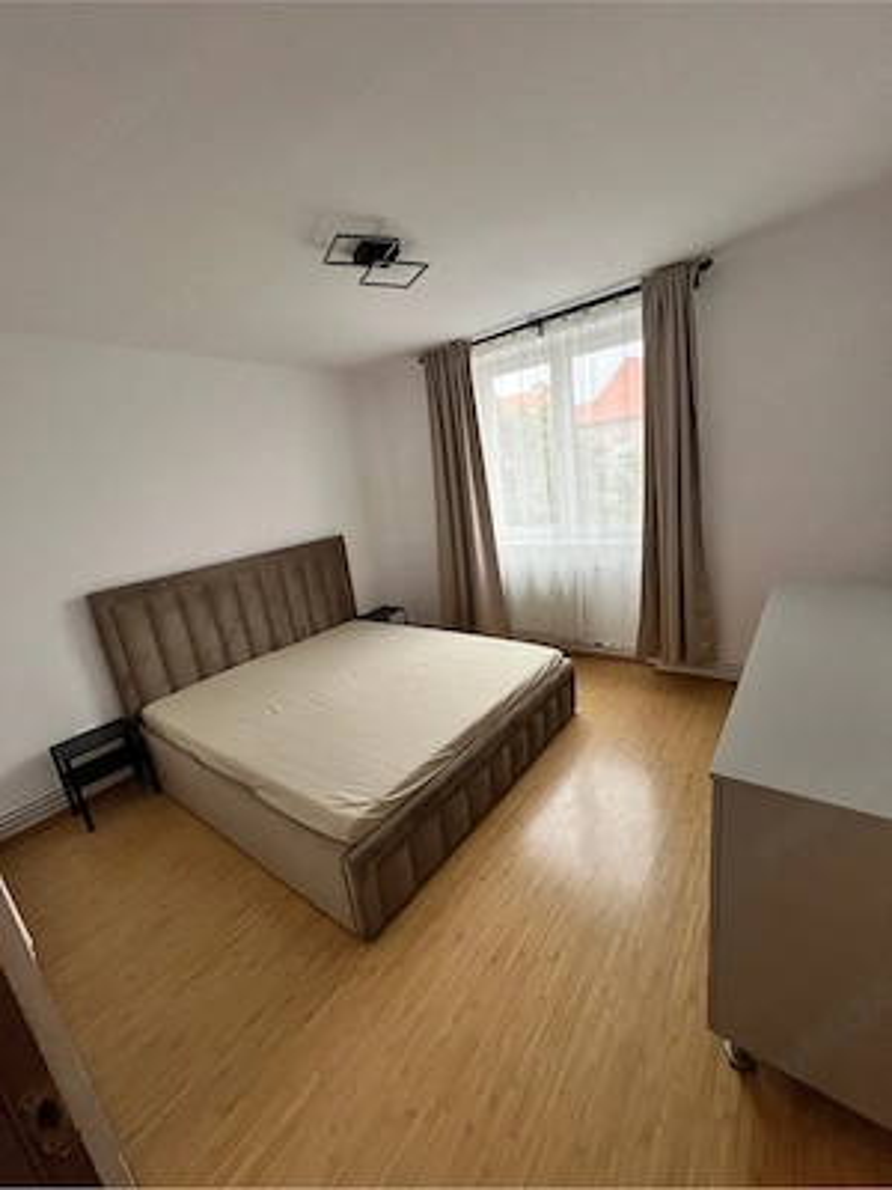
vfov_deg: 106.2
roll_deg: +8.1
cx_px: 446
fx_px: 447
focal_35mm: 13
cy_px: 595
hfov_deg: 89.9
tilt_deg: -15.2
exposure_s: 1/99
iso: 250
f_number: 1.8
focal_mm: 1.57
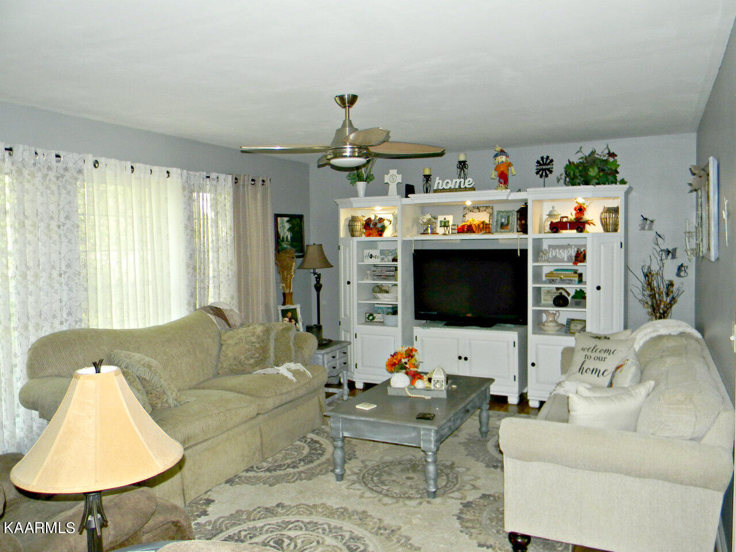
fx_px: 595
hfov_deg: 63.4
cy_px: 276
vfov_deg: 49.7
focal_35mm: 28
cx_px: 368
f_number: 3.5
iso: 256
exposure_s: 1/26
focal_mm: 5
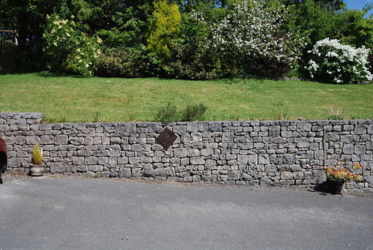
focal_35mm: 30
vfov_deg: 43.7
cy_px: 125
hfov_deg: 61.9
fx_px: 311
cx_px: 186
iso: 100
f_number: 7.1
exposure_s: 1/200
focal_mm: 20
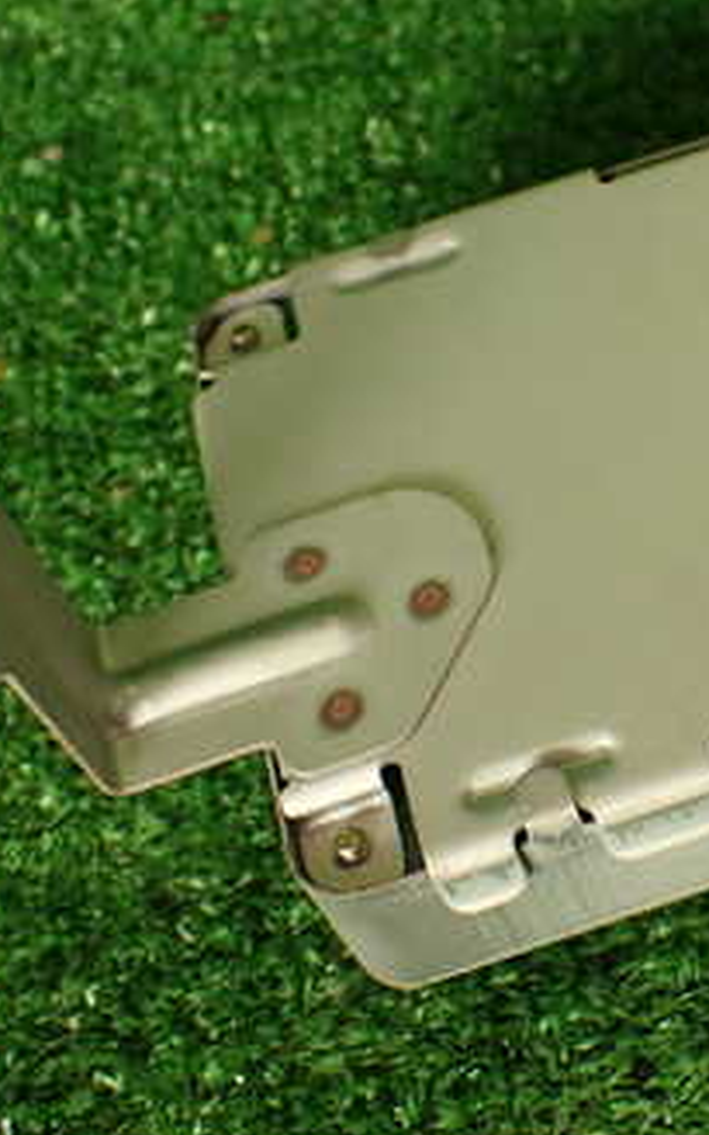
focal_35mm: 62
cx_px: 657
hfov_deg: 20.5
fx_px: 1917
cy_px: 439
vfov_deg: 32.8
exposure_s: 1/100
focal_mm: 5.79
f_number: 2.4
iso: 100
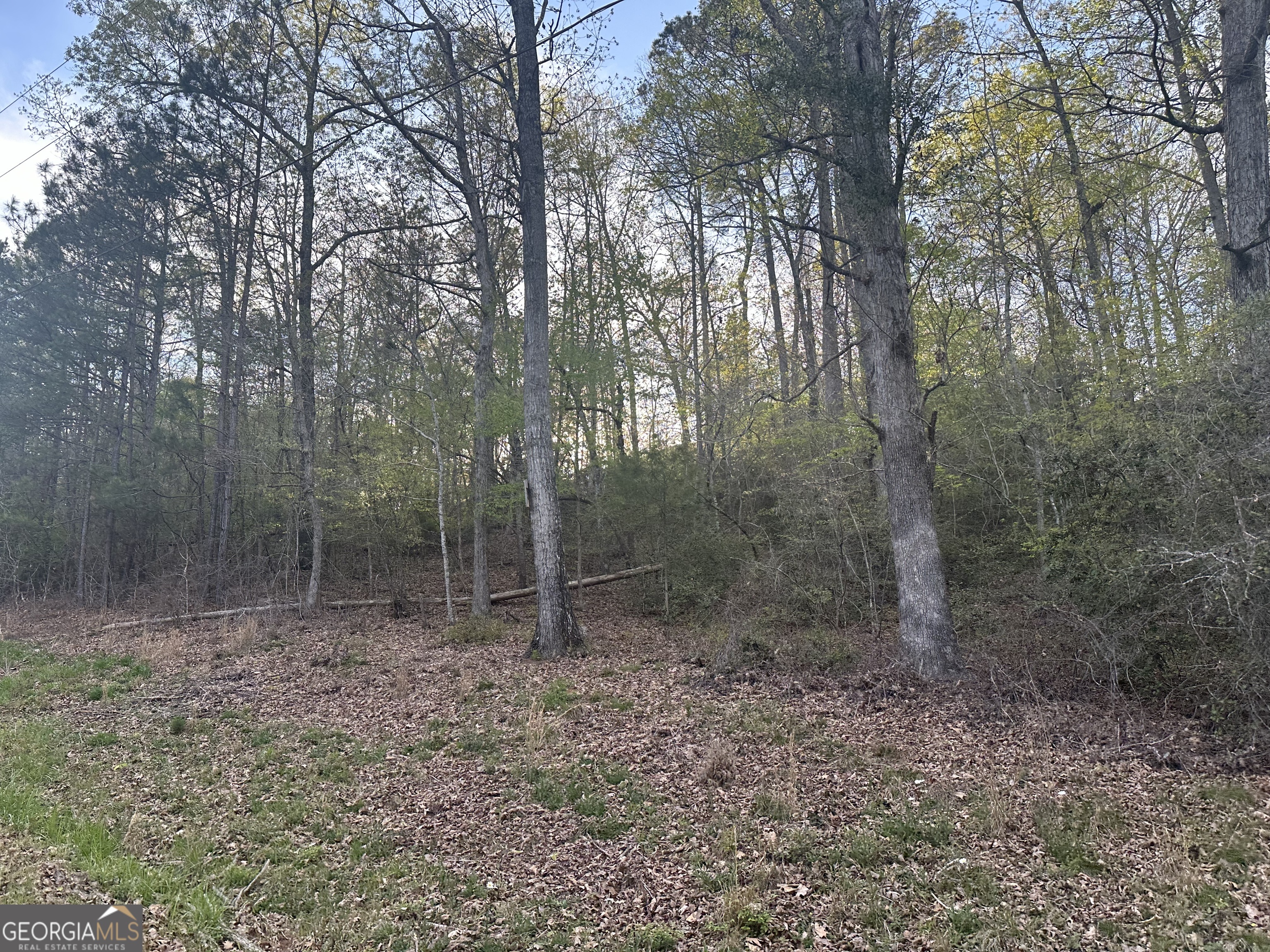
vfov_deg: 56.8
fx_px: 881
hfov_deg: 71.6
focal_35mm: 24
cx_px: 635
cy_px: 476
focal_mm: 6.86
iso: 80
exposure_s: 1/516
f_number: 1.78
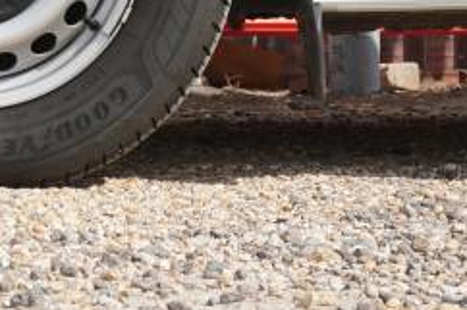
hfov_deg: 13.4
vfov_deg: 9.0
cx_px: 14
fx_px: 1957
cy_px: -27
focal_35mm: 151
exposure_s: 1/200
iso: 160
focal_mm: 38
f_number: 9.5
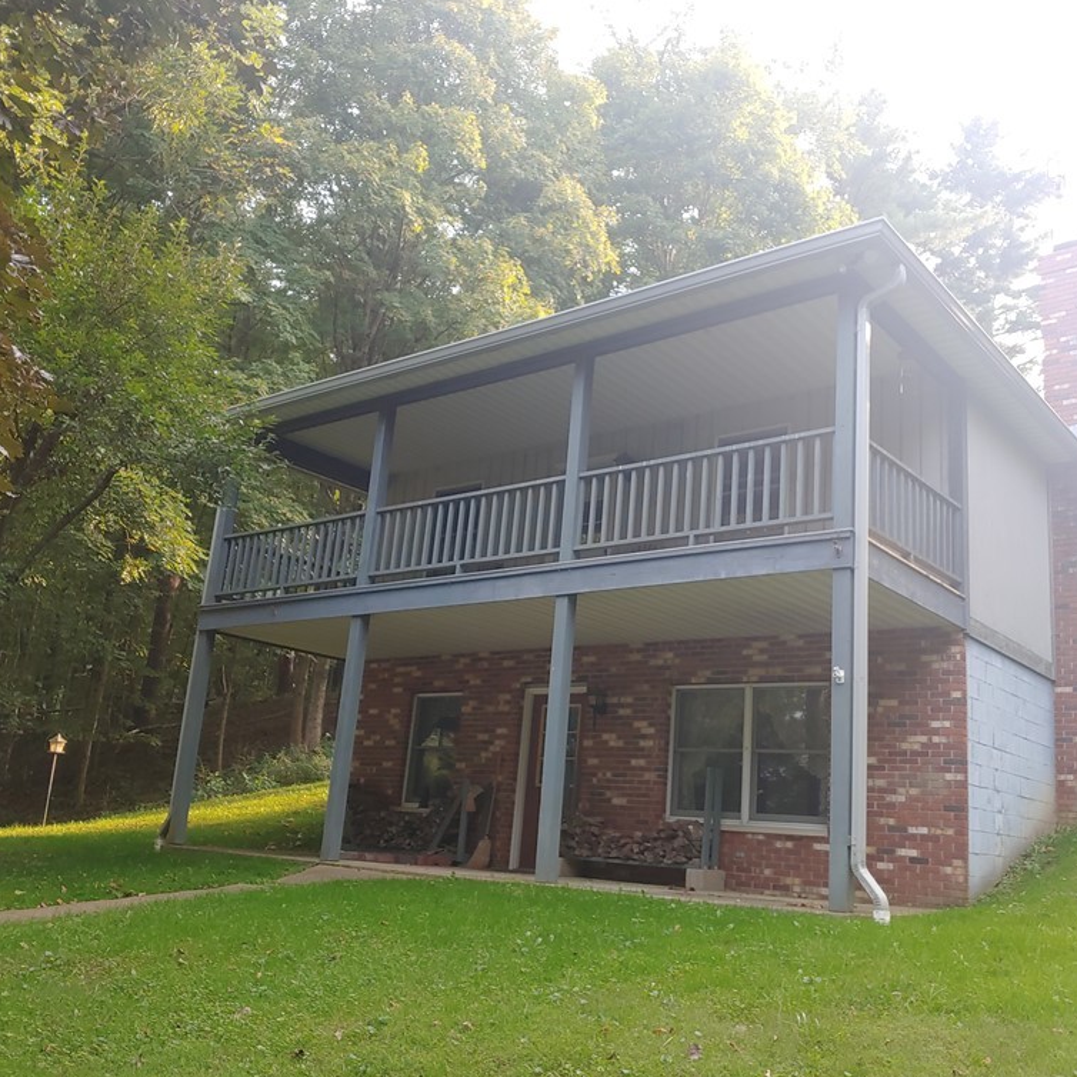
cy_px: 537
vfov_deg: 54.0
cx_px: 570
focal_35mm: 30
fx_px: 1056
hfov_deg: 54.0
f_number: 1.5
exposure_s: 1/120
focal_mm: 4.23
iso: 50
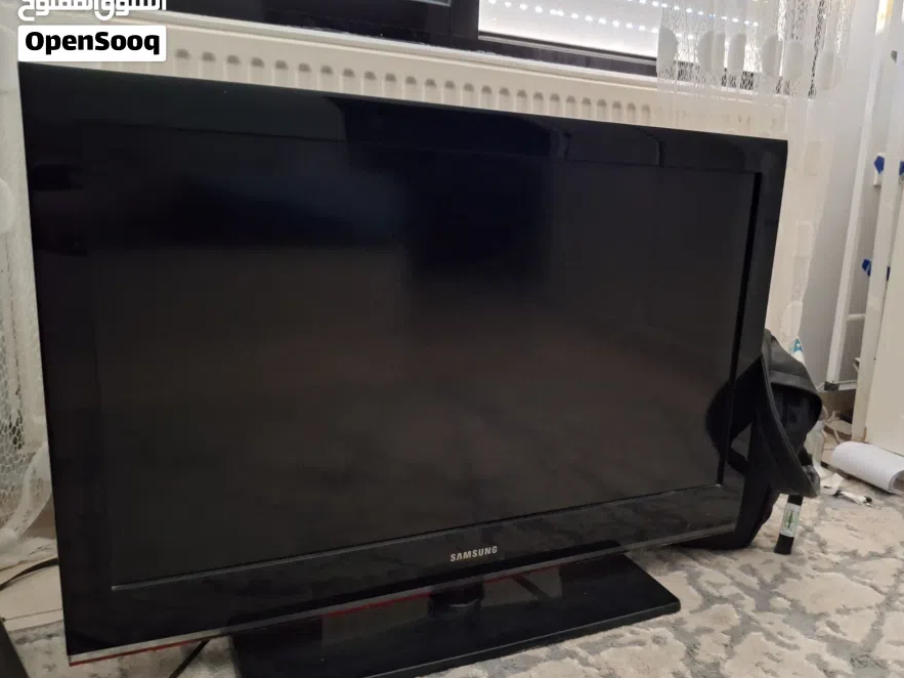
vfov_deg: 48.2
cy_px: 356
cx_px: 517
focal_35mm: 29
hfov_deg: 61.4
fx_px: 757
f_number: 1.8
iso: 1600
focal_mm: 4.69
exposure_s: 1/20
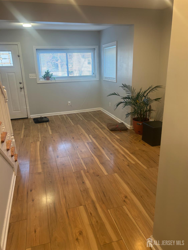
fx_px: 188
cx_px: 94
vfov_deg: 67.3
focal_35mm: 26
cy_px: 125
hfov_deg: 53.1
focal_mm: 5.7
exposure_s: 1/60
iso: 100
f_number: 1.5
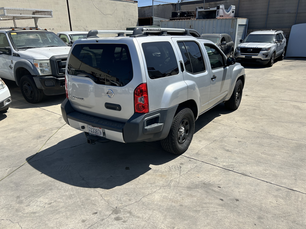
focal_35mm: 26
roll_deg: +2.0
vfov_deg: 53.1
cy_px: 114
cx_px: 153
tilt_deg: -19.4
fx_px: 230
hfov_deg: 67.3
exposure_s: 1/4630
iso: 50
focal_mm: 5.7
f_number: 1.5
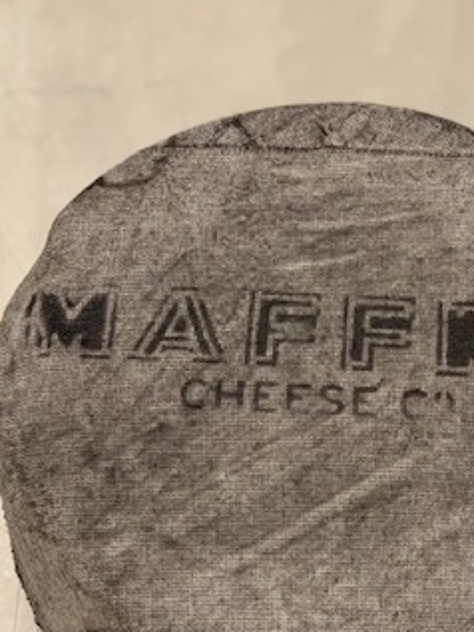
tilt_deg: -57.8
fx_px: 1916
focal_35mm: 105
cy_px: 393
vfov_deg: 18.7
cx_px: 301
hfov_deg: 14.1
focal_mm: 6
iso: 250
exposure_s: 1/50
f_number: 2.4
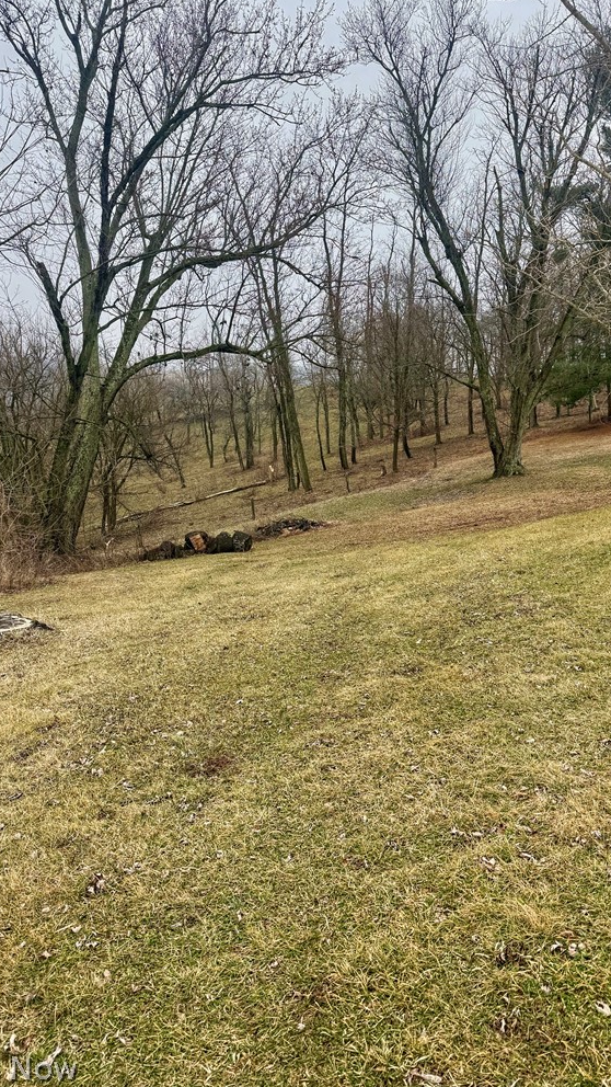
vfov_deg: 69.9
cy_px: 533
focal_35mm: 27
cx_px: 347
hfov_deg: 42.8
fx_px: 778
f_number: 1.78
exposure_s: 1/992
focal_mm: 6.76
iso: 80
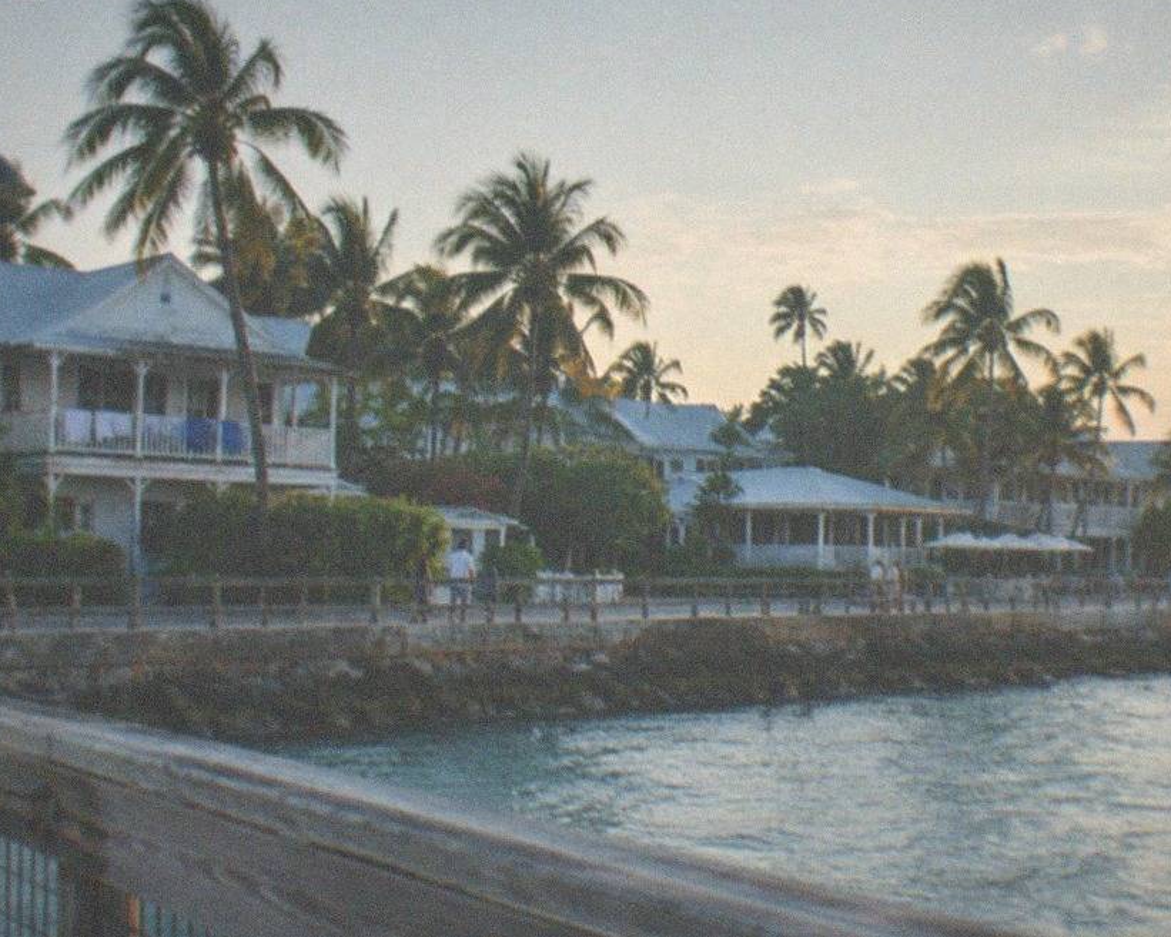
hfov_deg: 33.5
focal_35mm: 56
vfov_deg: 27.1
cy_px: 464
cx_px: 656
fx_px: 1941
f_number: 9
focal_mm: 49
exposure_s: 1/30
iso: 1600
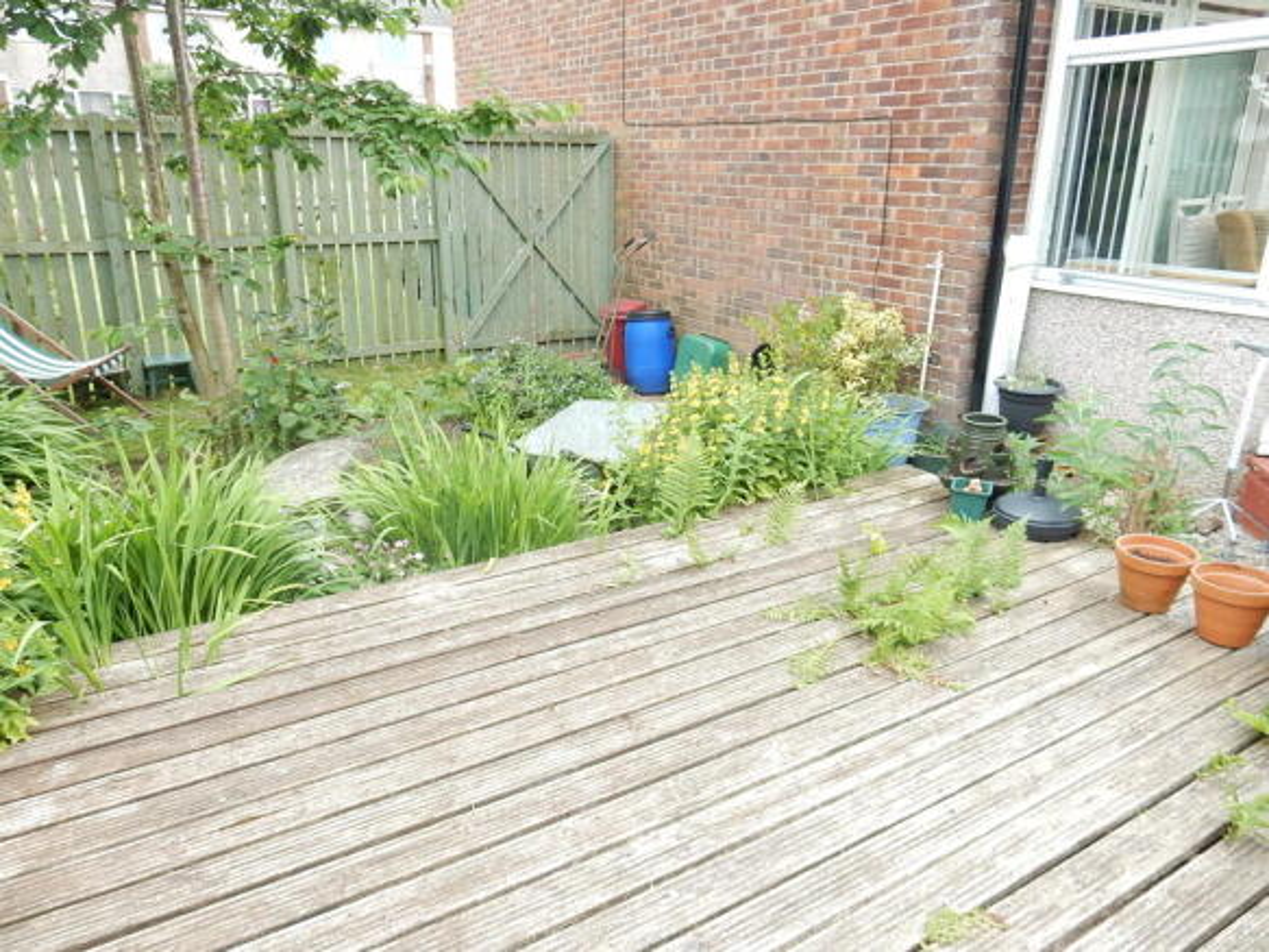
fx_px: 916
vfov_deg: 54.9
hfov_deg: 69.4
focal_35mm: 25
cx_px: 634
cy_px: 476
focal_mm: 4.5
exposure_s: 1/160
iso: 125
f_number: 3.7
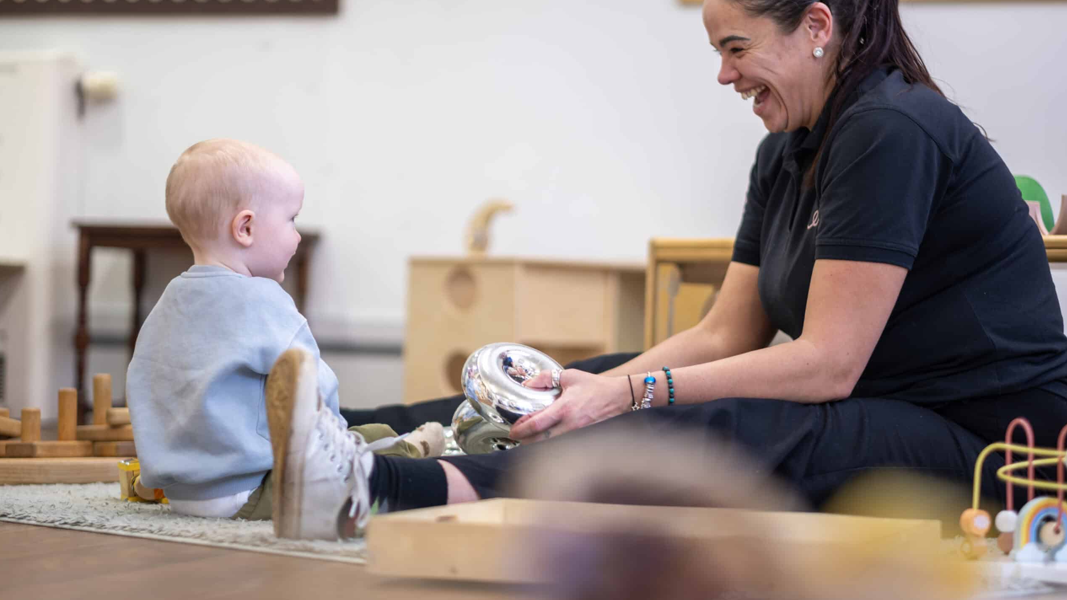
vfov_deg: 13.6
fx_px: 2518
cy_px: 270
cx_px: 529
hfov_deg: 23.9
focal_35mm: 89
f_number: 1.2
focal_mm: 56
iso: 320
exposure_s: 1/100
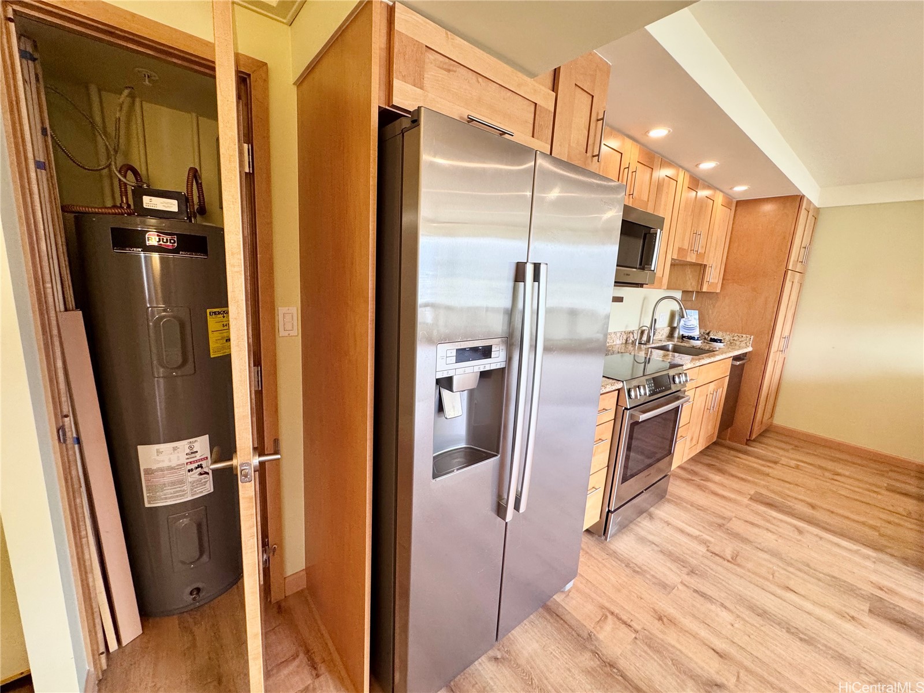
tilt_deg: -12.0
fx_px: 374
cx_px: 462
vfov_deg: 85.7
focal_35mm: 14
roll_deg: -3.7
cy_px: 346
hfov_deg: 102.1
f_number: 2.2
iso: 200
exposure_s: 1/120
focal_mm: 2.22
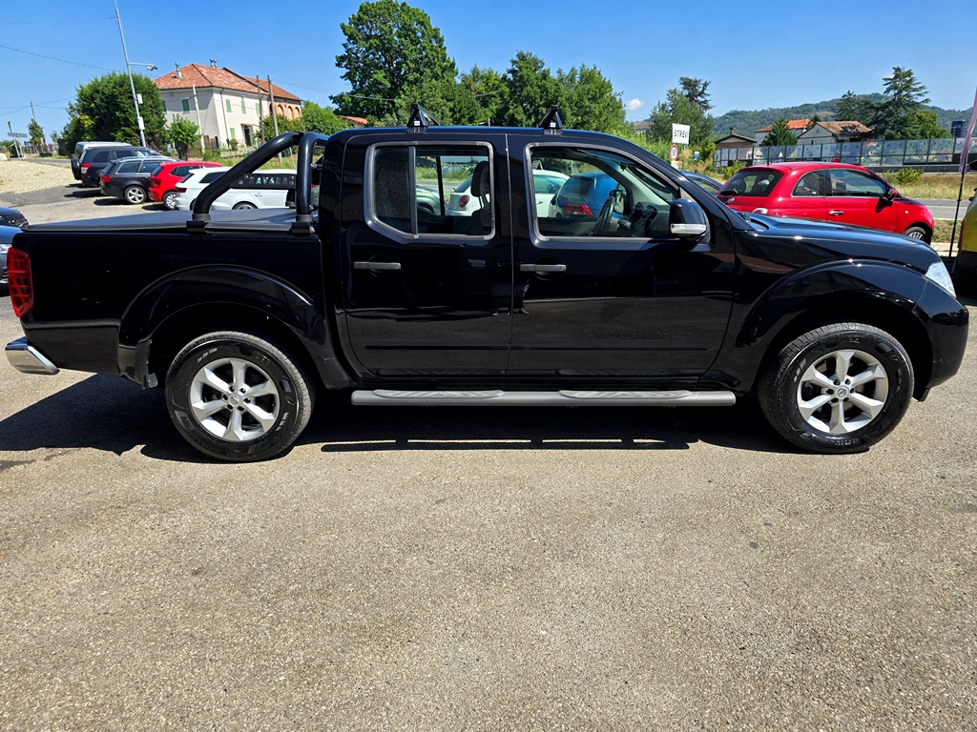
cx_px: 488
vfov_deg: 58.9
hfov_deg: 73.9
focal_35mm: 23
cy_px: 366
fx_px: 649
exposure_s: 1/503
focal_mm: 6.3
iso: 12
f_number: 1.7
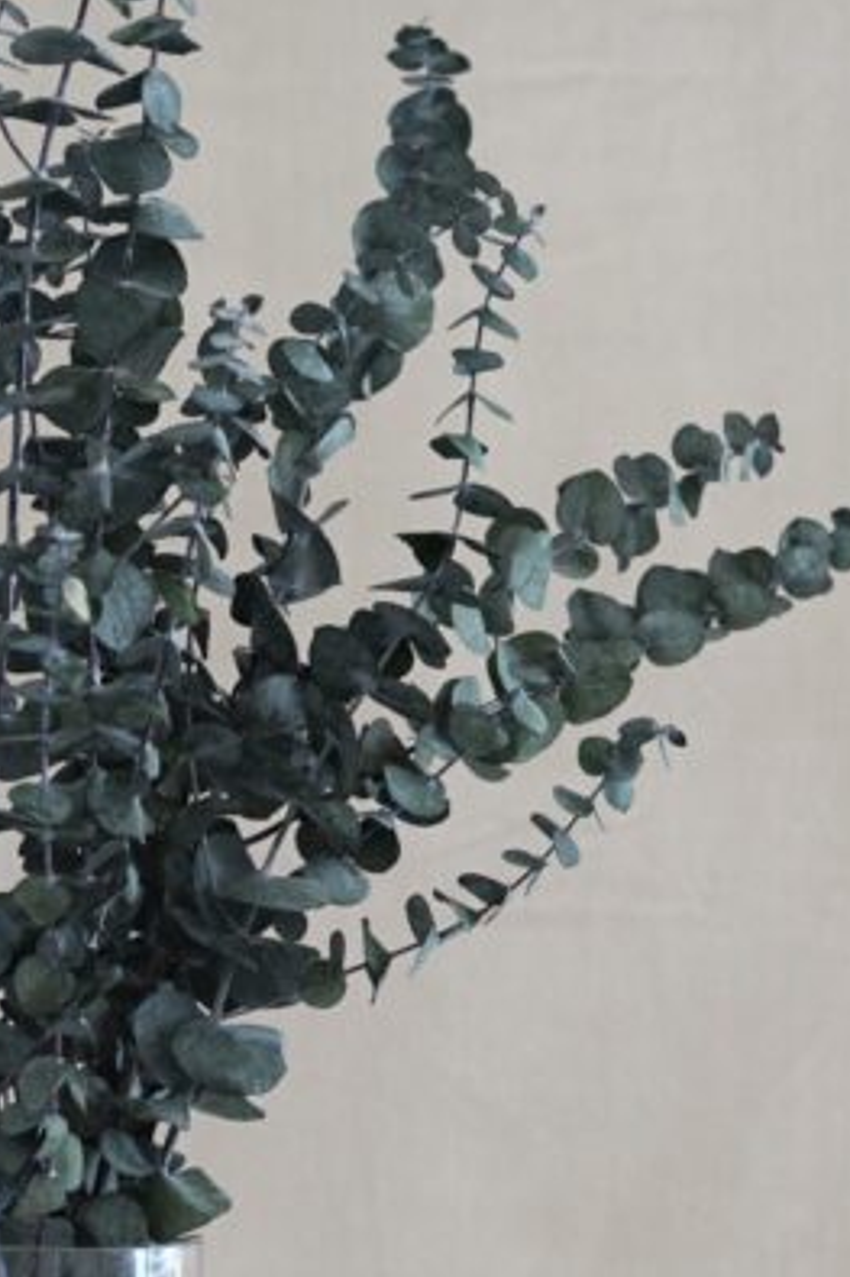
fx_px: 4041
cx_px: 48
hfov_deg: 11.9
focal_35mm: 114
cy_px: 850
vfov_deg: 17.9
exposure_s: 1/160
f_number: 4
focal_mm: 50
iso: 800
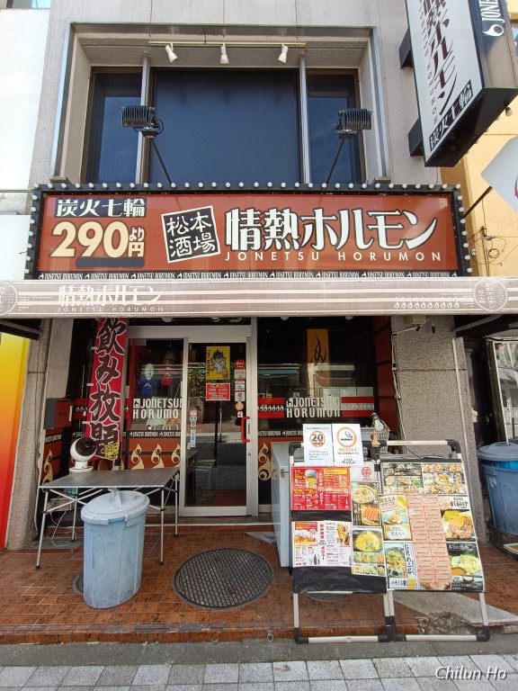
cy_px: 346
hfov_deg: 78.1
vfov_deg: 94.5
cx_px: 259
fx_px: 319
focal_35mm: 16
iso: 50
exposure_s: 1/184
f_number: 2.2
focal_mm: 1.66
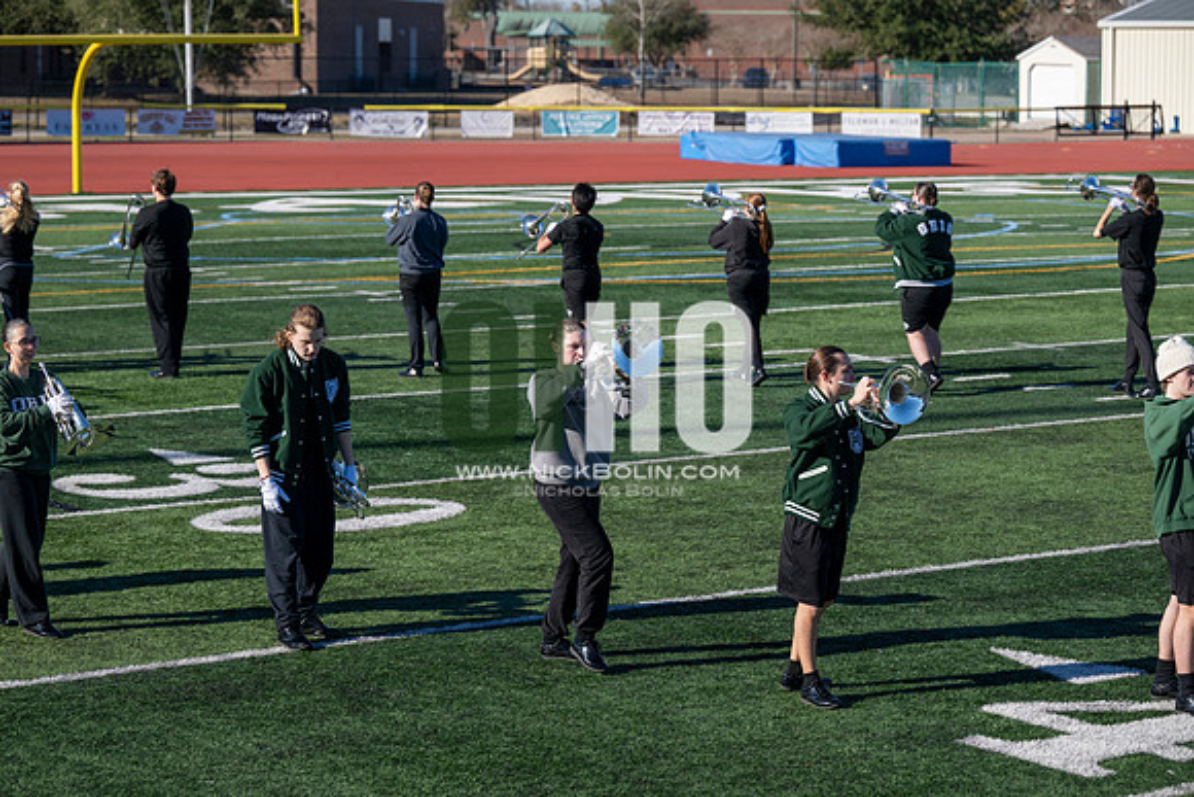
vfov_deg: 14.9
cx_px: 597
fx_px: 3052
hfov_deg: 22.1
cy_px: 398
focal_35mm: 92
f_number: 4
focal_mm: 92
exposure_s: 1/2000
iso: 160
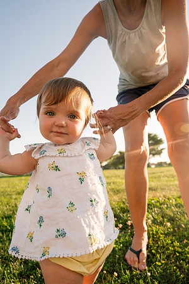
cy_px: 142
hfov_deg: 53.1
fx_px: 189
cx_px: 94
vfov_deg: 73.7
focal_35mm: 24
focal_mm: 24
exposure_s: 1/2000
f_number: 5
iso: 400
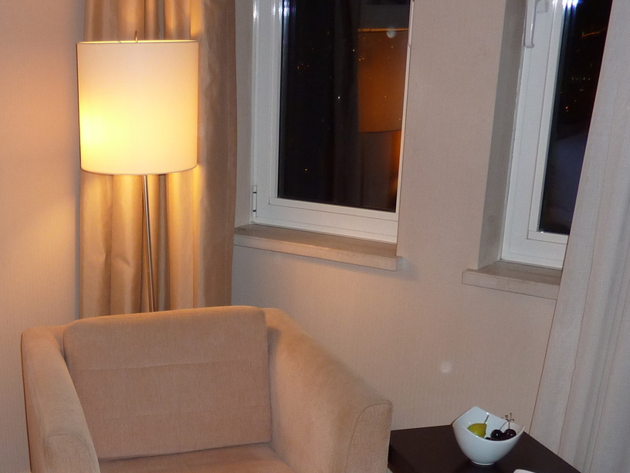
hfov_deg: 37.6
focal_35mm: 49
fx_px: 892
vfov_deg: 28.6
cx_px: 129
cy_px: 421
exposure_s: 1/30
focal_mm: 4.1
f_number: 3.3
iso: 160
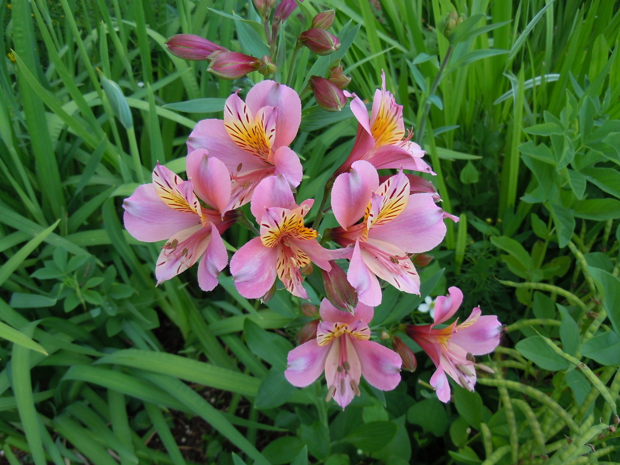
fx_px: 537
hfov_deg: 60.0
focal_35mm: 30
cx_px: 310
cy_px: 232
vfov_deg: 46.8
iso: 100
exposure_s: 1/320
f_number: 3.5
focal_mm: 5.4
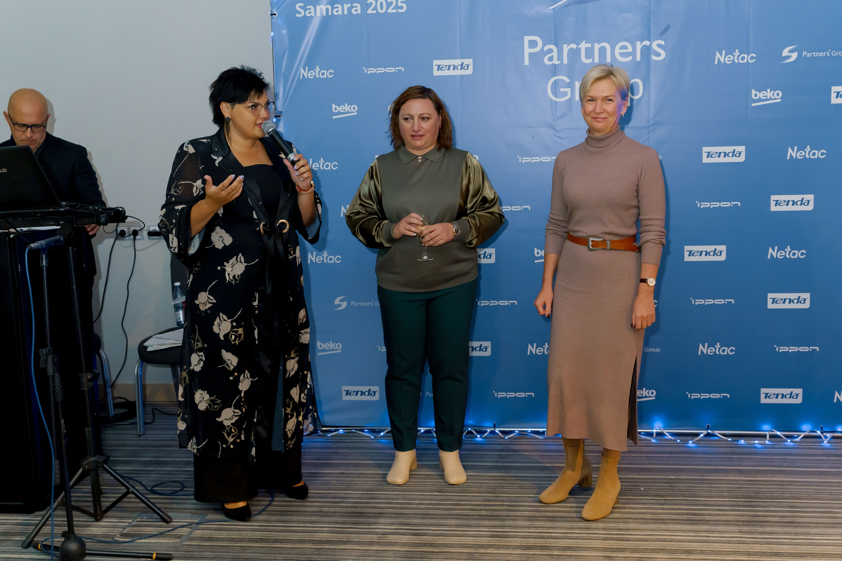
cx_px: 452
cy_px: 265
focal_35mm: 38
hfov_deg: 50.5
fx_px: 892
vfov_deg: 34.9
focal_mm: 35
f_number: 5.6
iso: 3200
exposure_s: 1/125
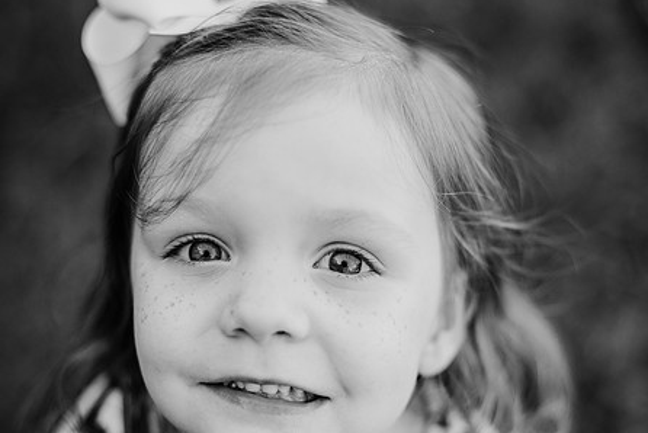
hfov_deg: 30.9
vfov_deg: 20.9
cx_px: 340
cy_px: 238
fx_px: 1171
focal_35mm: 65
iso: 200
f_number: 2
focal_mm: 50
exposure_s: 1/1000
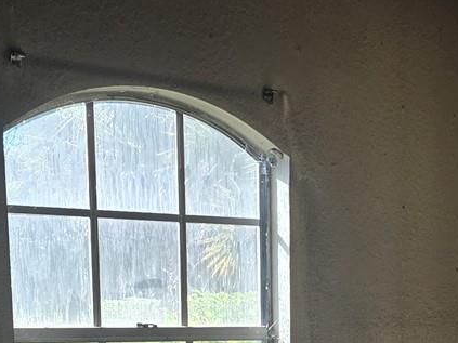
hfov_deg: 21.2
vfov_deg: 16.0
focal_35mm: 87
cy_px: 457
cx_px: 523
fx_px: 1151
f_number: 1.7
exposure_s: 1/180
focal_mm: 6.3
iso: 64
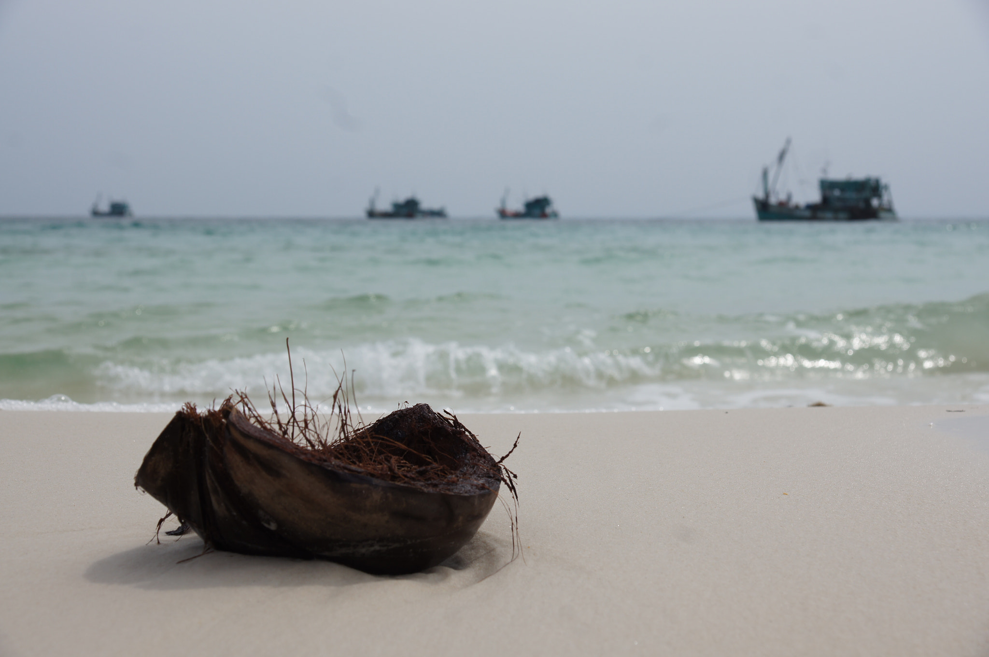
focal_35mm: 60
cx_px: 494
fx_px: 1647
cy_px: 328
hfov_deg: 33.4
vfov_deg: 22.6
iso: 100
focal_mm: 40
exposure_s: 1/500
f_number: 8
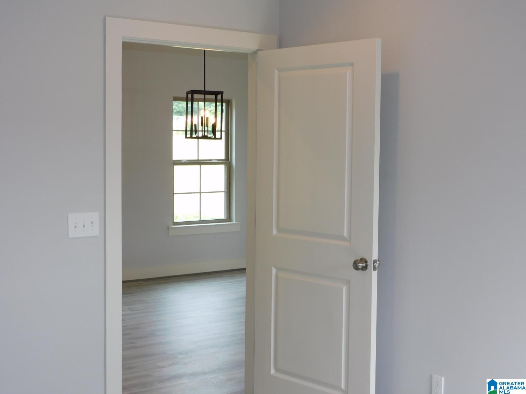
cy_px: 197
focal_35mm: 60
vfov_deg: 24.4
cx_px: 263
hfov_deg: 32.2
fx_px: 912
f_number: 4.2
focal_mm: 10.7
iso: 125
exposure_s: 1/30
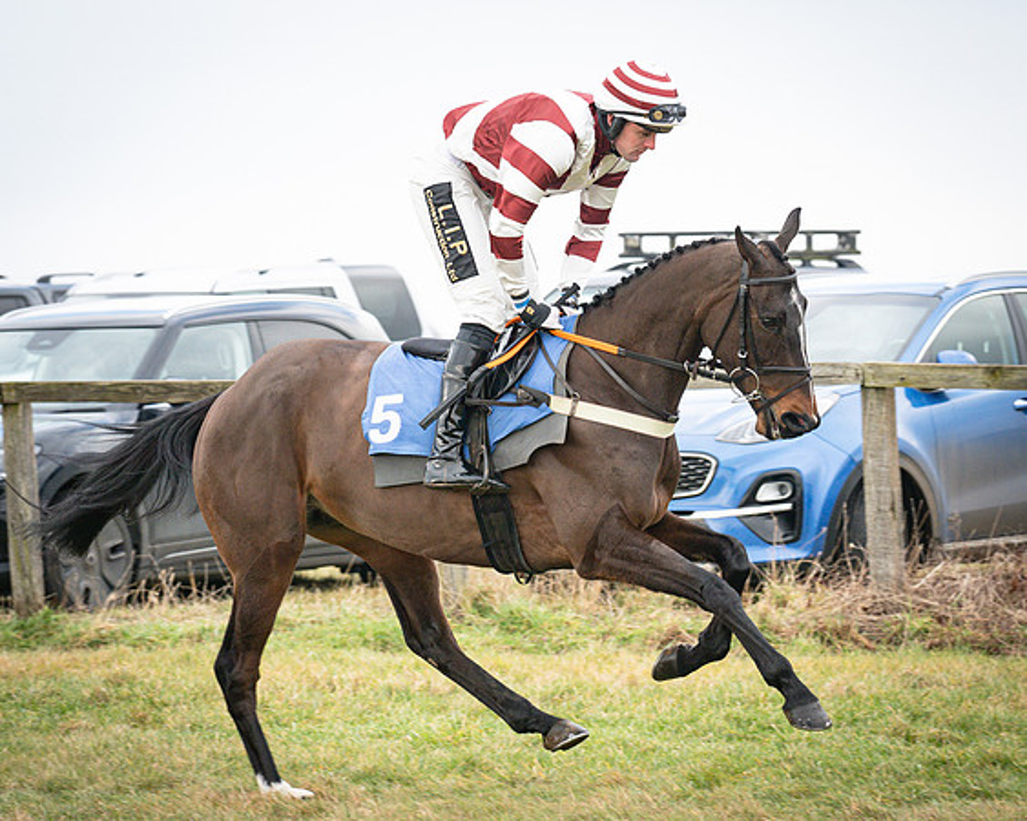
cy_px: 410
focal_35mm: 227
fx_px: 6912
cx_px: 514
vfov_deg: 6.8
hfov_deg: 8.5
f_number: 4.5
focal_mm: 135
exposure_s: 1/1000
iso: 500
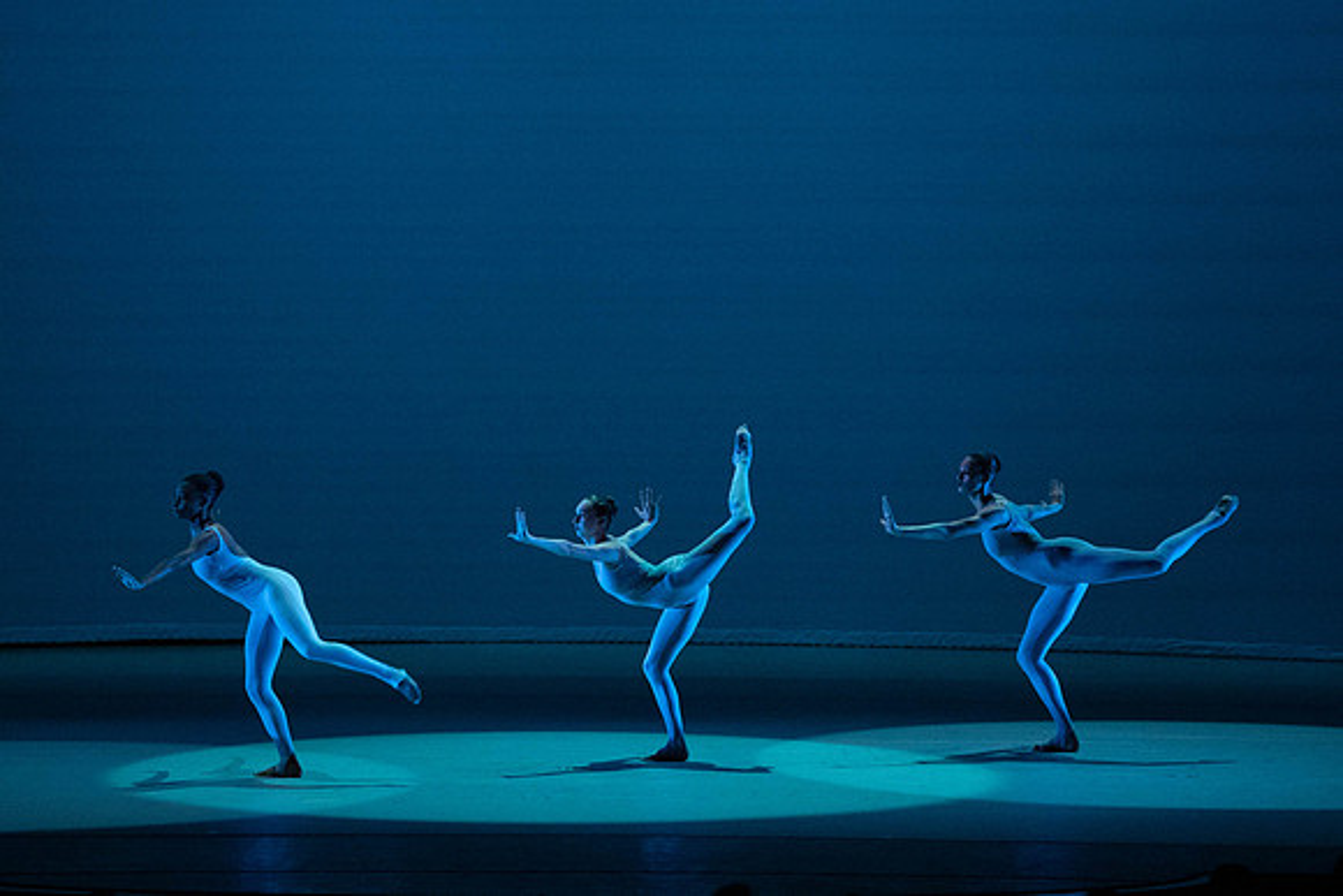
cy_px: 448
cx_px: 672
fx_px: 6679
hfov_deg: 11.5
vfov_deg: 7.7
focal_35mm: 179
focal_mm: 179
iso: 16000
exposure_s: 1/400
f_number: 5.6
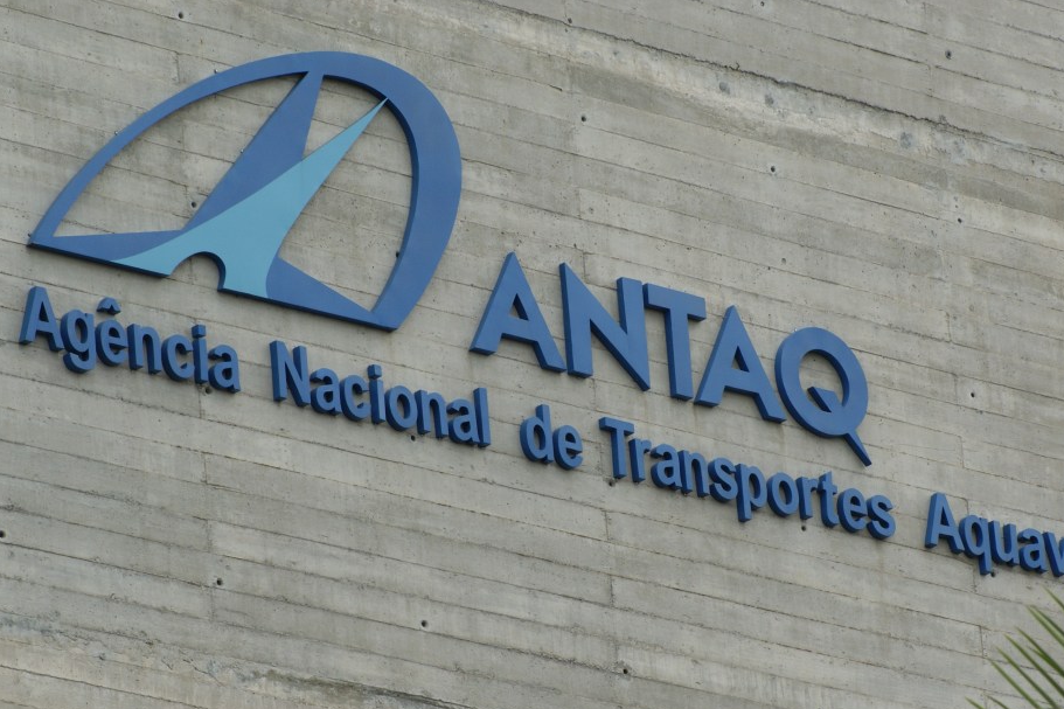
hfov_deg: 5.8
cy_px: 464
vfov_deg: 3.9
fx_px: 10519
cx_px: 638
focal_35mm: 356
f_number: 11
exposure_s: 1/160
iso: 100
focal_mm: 180
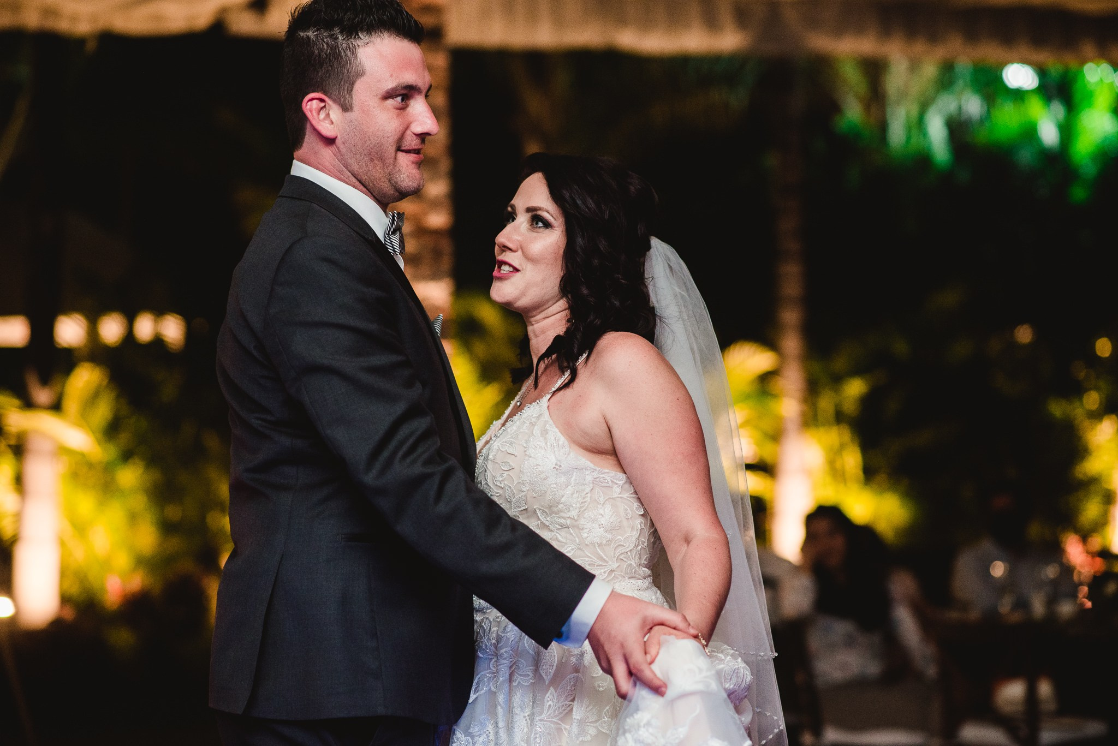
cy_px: 373
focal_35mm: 85
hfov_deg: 23.9
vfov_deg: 16.1
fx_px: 2641
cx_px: 559
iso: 1250
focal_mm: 85
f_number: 2.8
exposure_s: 1/160
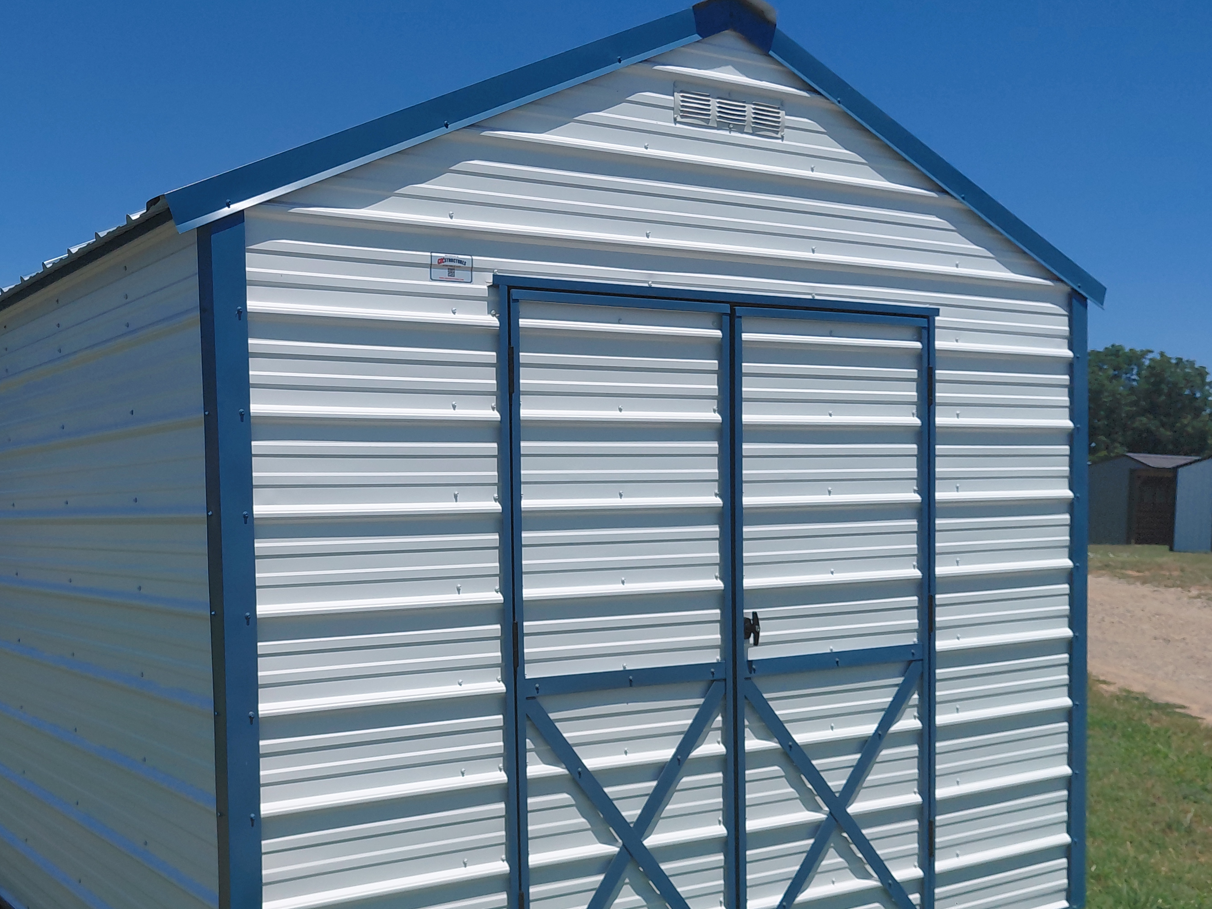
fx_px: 1330
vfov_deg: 37.4
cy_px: 587
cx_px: 370
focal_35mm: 38
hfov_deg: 47.9
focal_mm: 4.69
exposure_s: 1/5285
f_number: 1.8
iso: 50
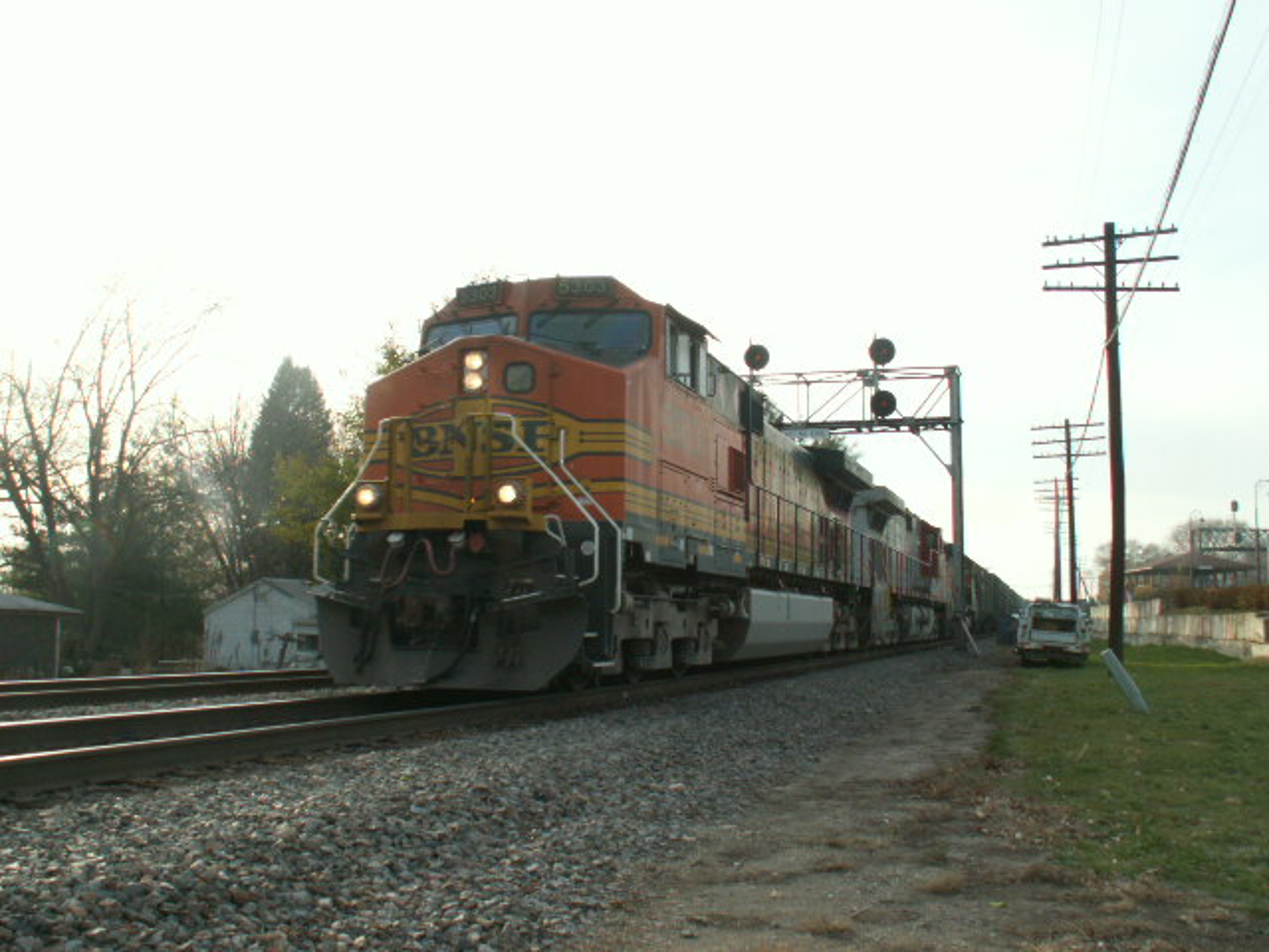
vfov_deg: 40.7
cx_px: 634
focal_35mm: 35
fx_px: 1283
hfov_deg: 52.6
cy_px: 476
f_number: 5
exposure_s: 1/125
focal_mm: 5.86
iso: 50
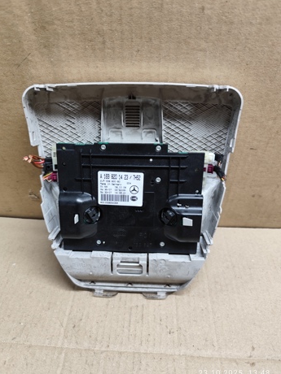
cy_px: 193
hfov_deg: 56.8
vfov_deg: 71.6
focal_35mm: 24
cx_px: 136
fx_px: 260
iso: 400
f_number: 1.65
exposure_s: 1/100
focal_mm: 6.19
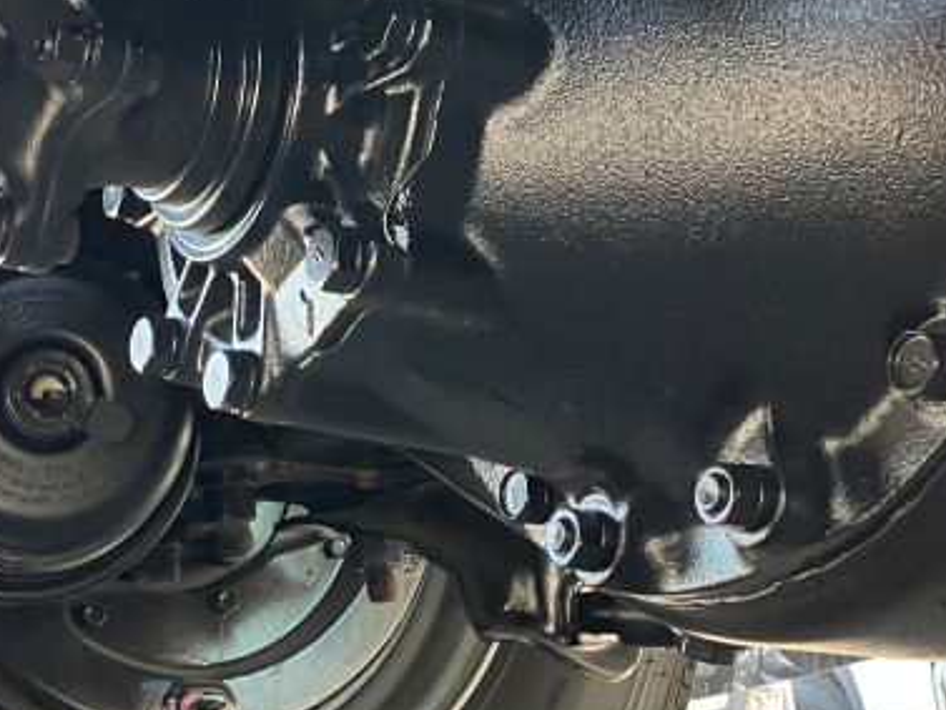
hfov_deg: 25.6
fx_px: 2078
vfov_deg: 19.4
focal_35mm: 76
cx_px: 344
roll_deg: +4.7
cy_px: 261
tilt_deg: +16.2
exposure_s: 1/89
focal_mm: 3.99
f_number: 1.8
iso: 80
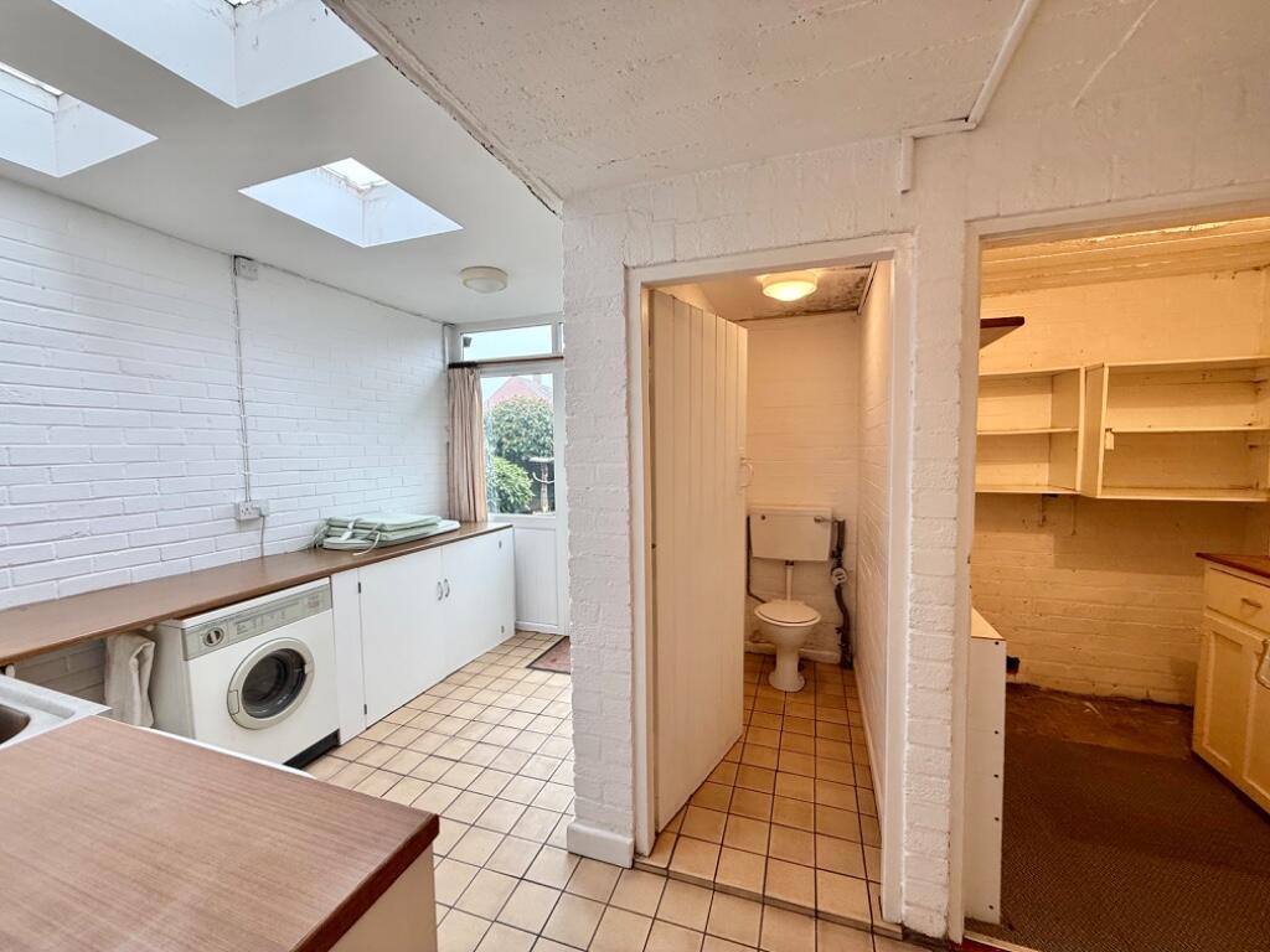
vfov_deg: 85.7
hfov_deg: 102.1
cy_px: 476
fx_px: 514
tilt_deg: -2.6
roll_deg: +0.6
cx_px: 635
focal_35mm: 14
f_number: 2.2
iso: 100
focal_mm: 2.22
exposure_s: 1/100
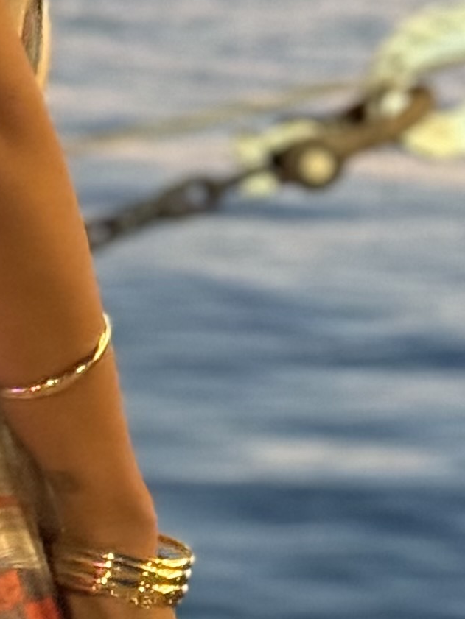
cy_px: -61
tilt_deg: -4.9
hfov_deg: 6.4
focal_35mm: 230
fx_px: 4118
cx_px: -213
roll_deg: -1.6
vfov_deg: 8.5
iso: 640
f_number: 1.78
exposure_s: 1/24
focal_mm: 6.76
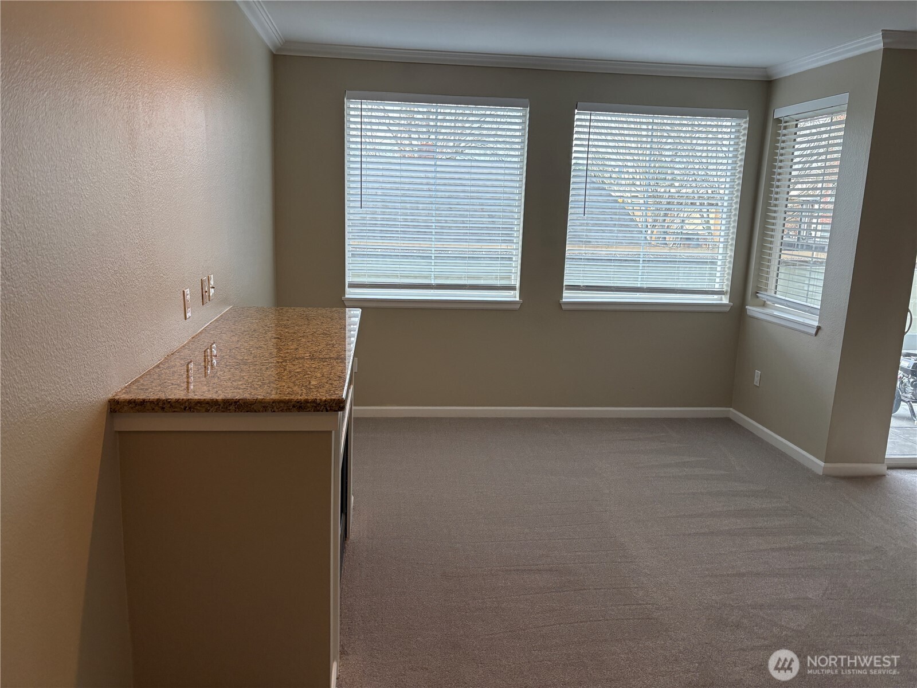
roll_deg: -2.5
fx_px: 689
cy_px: 344
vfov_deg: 53.1
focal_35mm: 26
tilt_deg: -9.8
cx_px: 458
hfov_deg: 67.3
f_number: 1.6
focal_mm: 5.96
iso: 100
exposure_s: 1/120
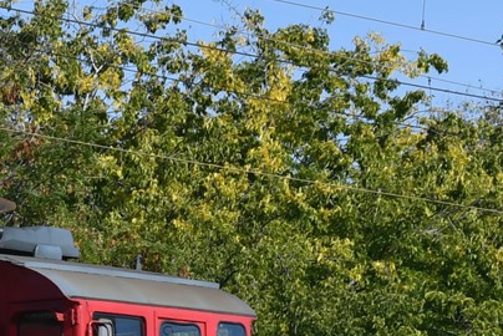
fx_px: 4824
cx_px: -361
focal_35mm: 345
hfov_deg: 5.9
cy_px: 474
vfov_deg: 4.0
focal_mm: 62
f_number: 8
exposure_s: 1/833
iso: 200
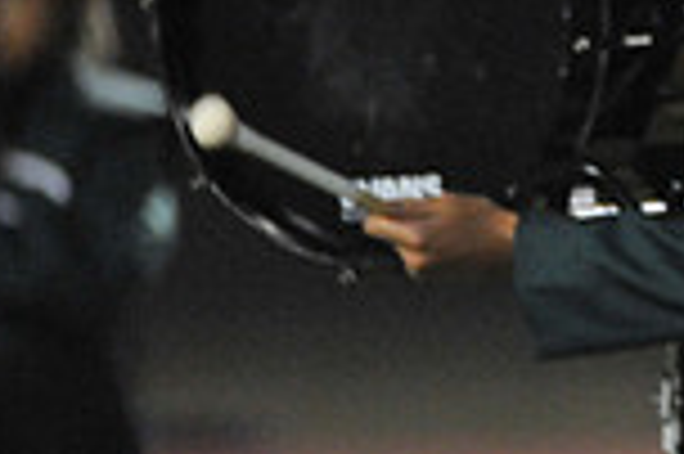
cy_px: -121
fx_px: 33385
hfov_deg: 1.2
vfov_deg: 0.8
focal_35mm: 1759
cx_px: 1098
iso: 6400
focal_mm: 460
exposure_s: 1/160
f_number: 6.3
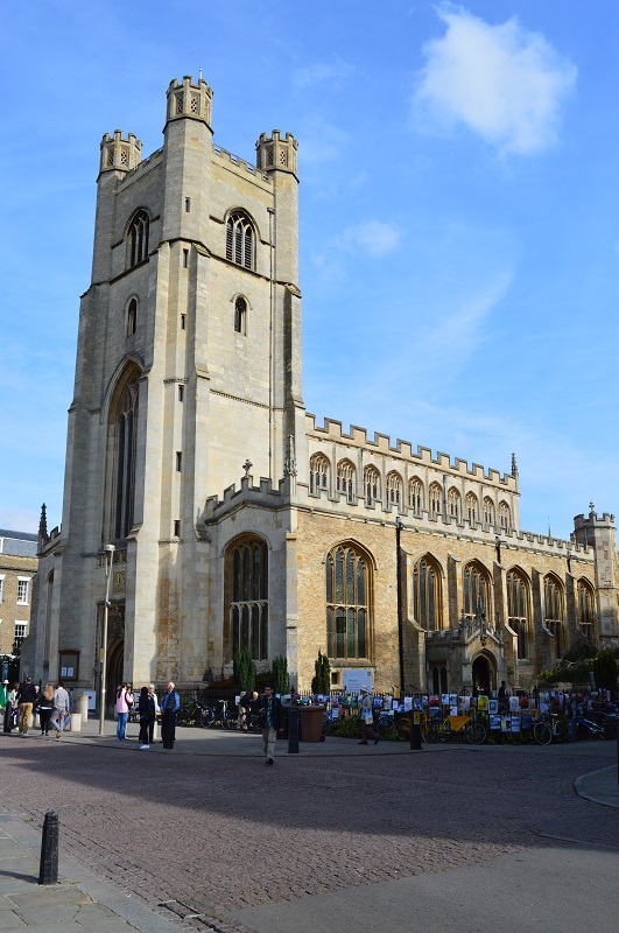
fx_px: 815
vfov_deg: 59.6
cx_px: 310
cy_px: 466
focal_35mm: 32
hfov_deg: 41.6
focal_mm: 21
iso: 400
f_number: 11
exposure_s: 1/400
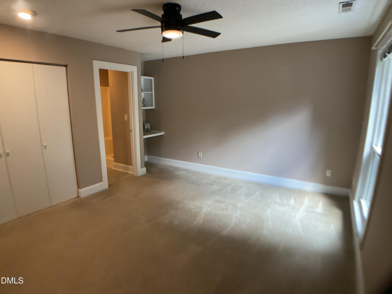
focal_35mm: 29
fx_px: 328
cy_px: 147
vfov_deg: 48.2
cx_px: 196
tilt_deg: -12.2
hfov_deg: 61.7
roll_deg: -0.3
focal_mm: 3
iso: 100
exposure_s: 1/60
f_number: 1.8
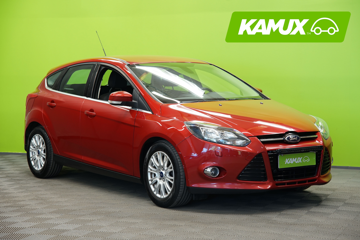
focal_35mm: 75
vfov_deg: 18.2
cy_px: 120
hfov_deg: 27.0
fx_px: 750
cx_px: 180
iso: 500
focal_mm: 75
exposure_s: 1/15
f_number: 5.6
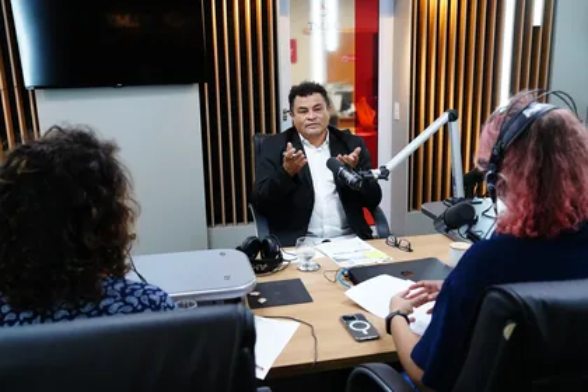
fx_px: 555
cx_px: 294
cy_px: 196
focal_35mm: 34
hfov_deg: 55.8
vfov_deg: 38.9
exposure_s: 1/200
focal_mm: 34
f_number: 5
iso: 5000
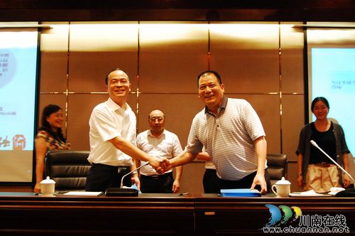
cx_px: 178
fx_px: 458
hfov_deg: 42.4
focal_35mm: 46
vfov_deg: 28.9
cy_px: 118
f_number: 4.5
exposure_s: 1/30
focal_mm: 31
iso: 1600
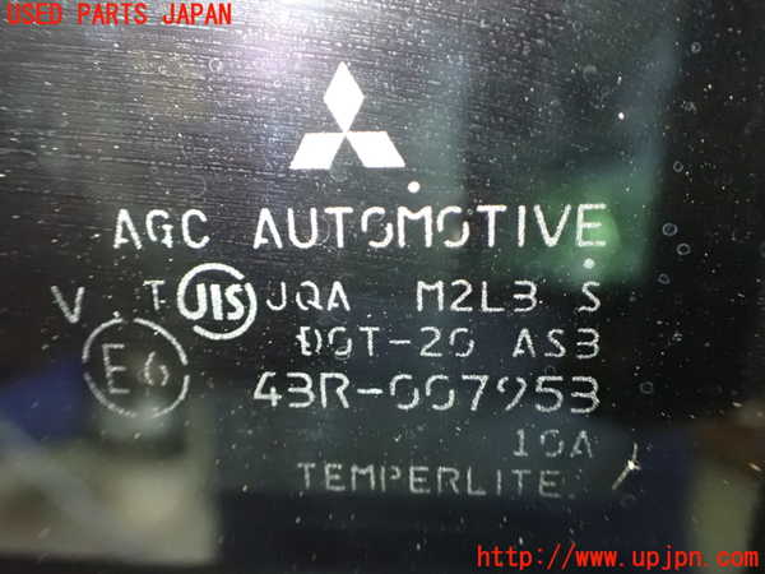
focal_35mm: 30
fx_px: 663
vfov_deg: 46.8
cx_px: 382
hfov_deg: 60.0
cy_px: 287
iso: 1600
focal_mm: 5.4
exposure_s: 1/30
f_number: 2.3
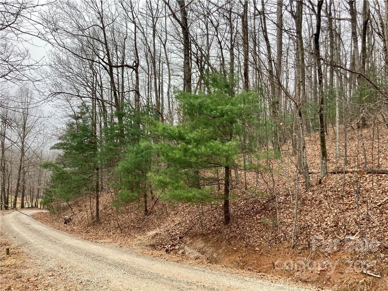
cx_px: 194
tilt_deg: +3.9
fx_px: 314
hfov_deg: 63.4
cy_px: 146
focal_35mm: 28
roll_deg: -2.3
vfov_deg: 49.7
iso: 20
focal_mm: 3.99
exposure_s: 1/262
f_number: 1.8
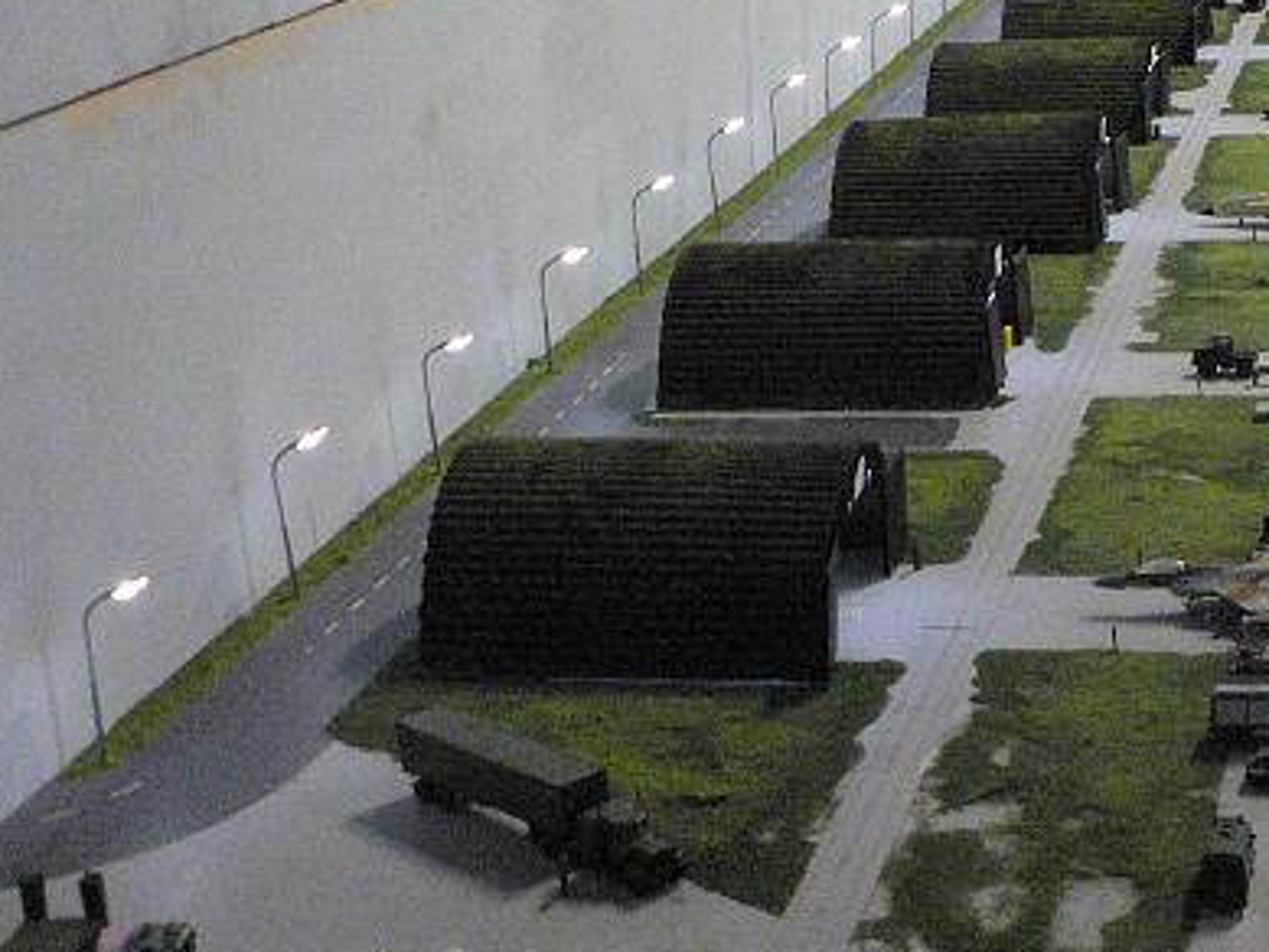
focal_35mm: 74
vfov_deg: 19.8
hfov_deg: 25.0
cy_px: 284
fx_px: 2714
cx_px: 1282
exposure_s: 1/25
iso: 400
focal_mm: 6
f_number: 2.8
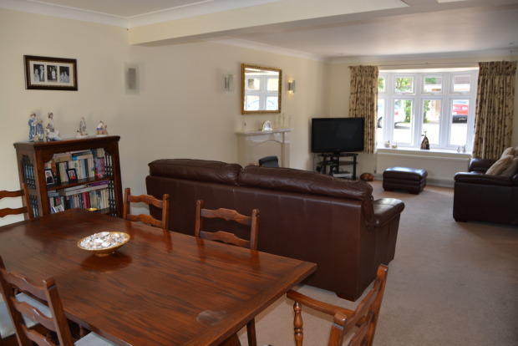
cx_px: 259
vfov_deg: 48.0
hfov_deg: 67.4
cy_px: 173
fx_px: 389
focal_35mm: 27
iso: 400
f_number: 3.5
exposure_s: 1/125
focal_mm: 18
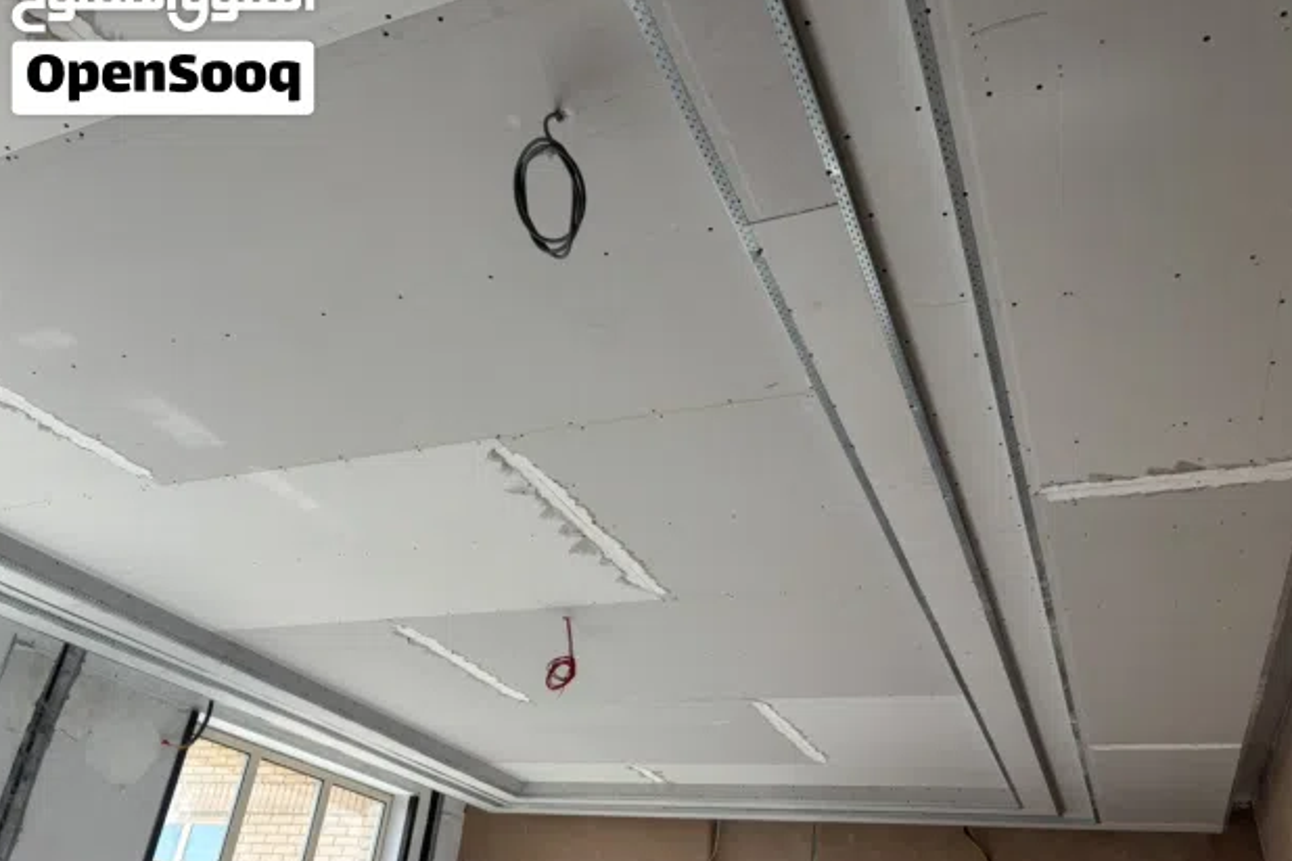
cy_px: 416
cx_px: 629
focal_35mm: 28
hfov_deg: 65.5
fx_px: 1005
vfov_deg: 46.4
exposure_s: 1/121
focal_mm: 5.96
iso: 80
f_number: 1.6
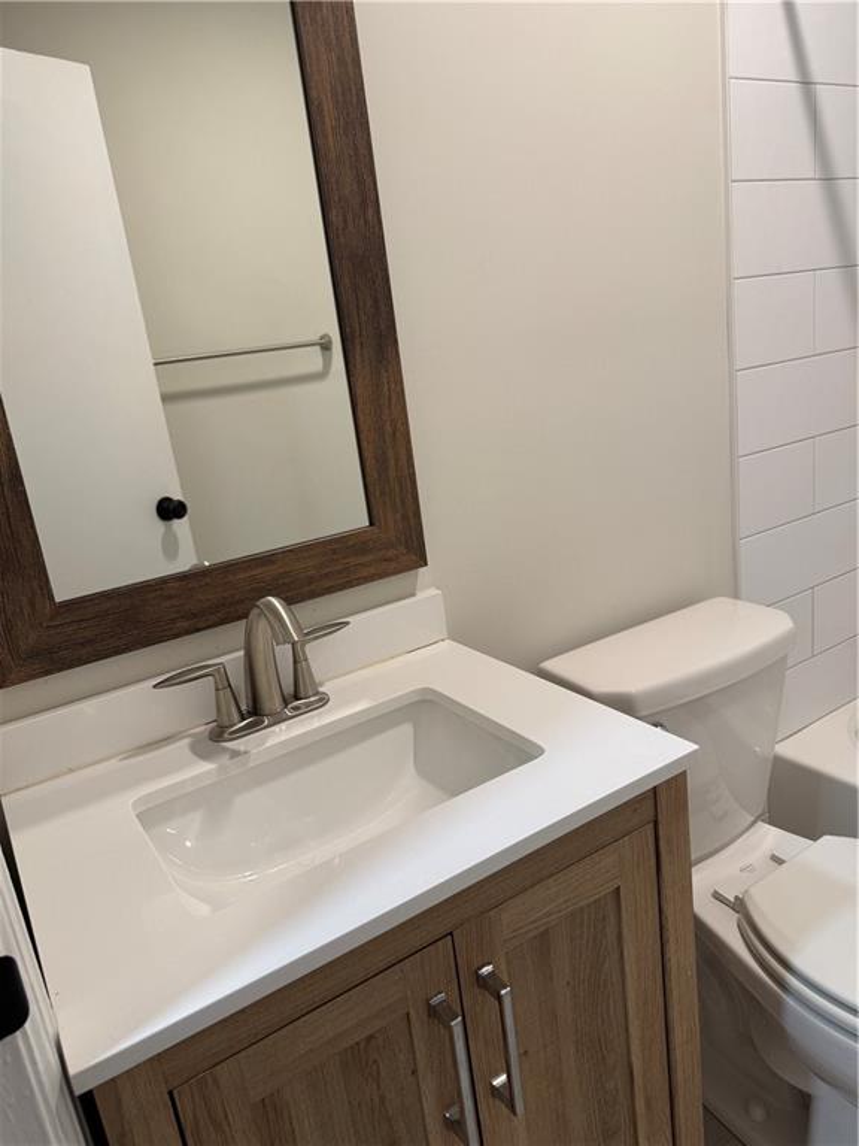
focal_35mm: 24
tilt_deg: -16.2
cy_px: 573
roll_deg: +7.1
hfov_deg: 56.8
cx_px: 430
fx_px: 794
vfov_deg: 71.6
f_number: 1.78
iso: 125
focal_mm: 6.76
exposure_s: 1/60
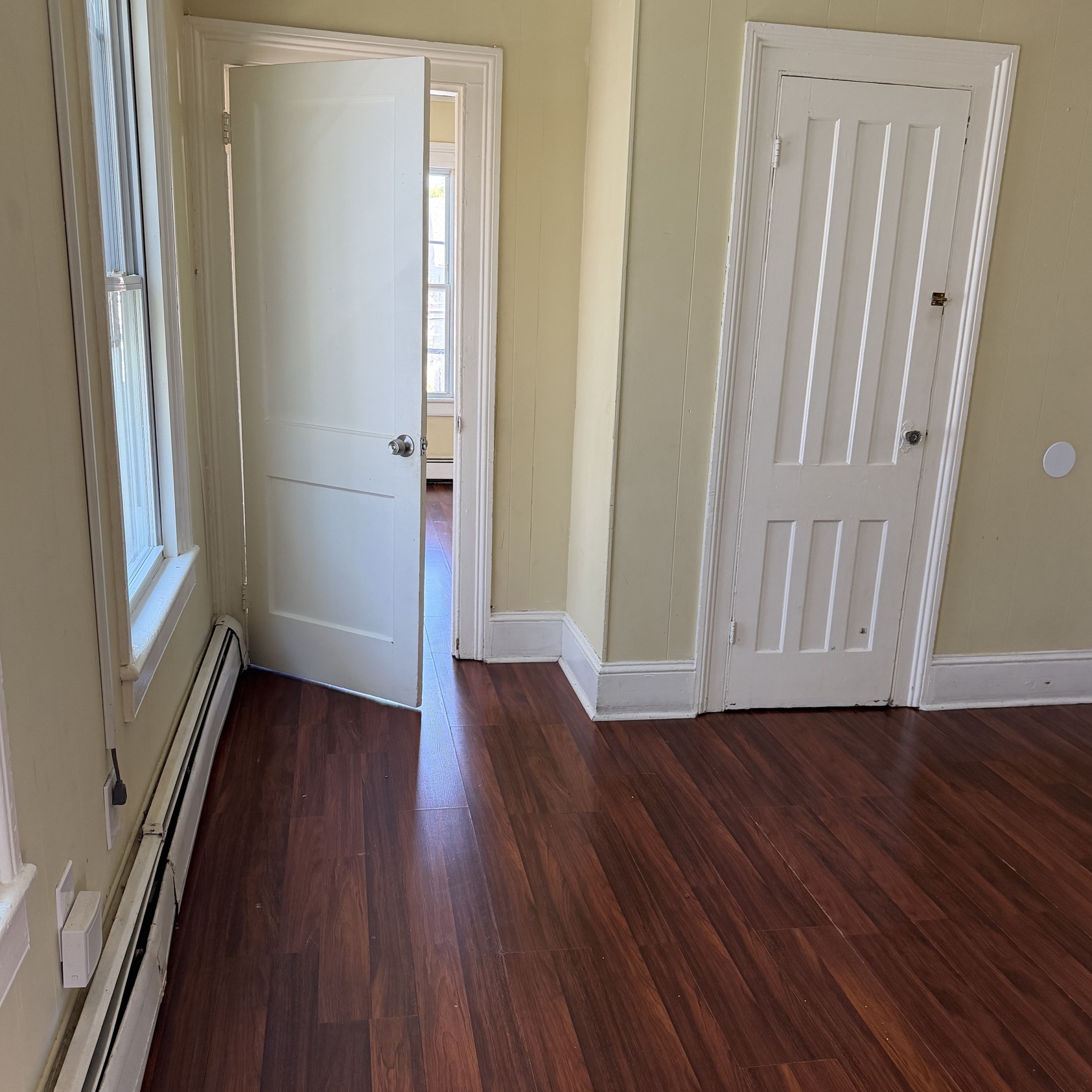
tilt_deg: -15.1
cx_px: 552
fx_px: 1035
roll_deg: -1.8
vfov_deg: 55.6
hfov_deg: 55.6
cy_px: 565
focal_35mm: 29
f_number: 1.78
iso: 200
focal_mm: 6.76
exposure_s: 1/69
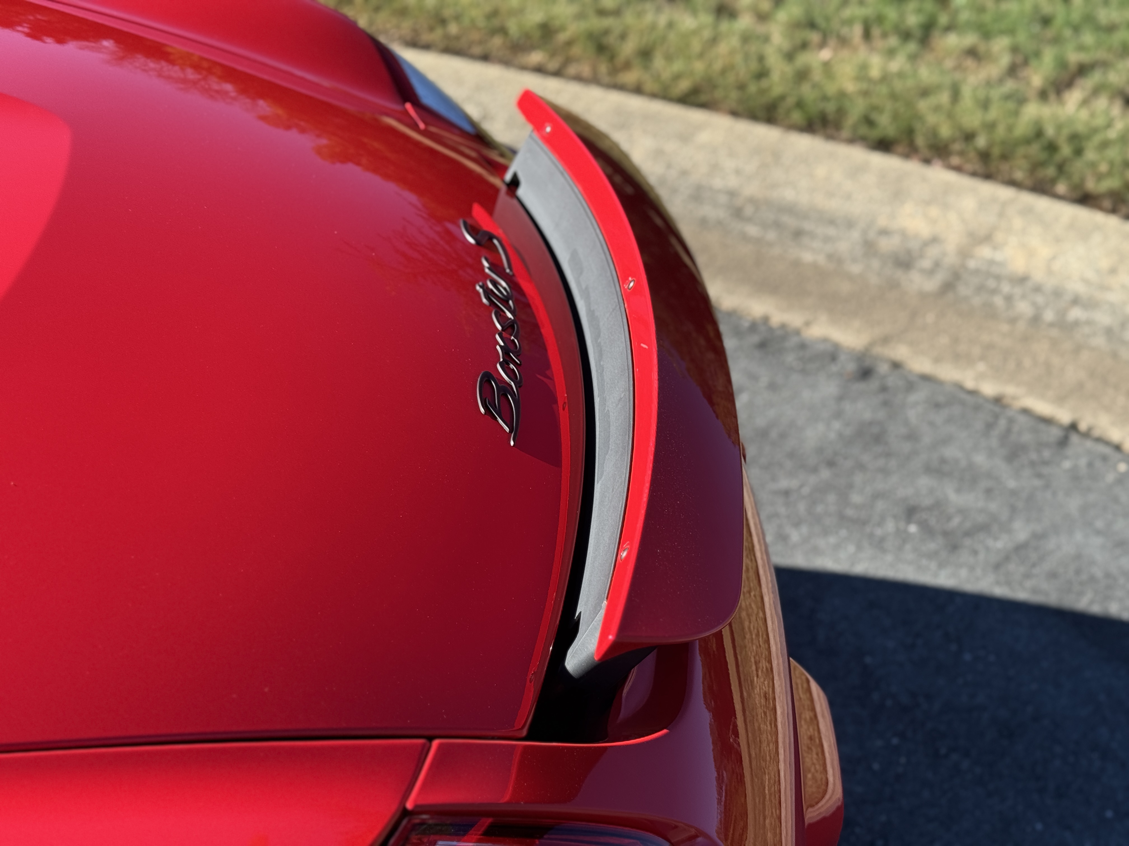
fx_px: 1566
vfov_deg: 30.3
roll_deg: -0.3
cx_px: 564
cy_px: 423
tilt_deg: -34.7
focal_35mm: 48
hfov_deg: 39.7
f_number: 1.78
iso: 64
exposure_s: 1/1263
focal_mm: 6.76
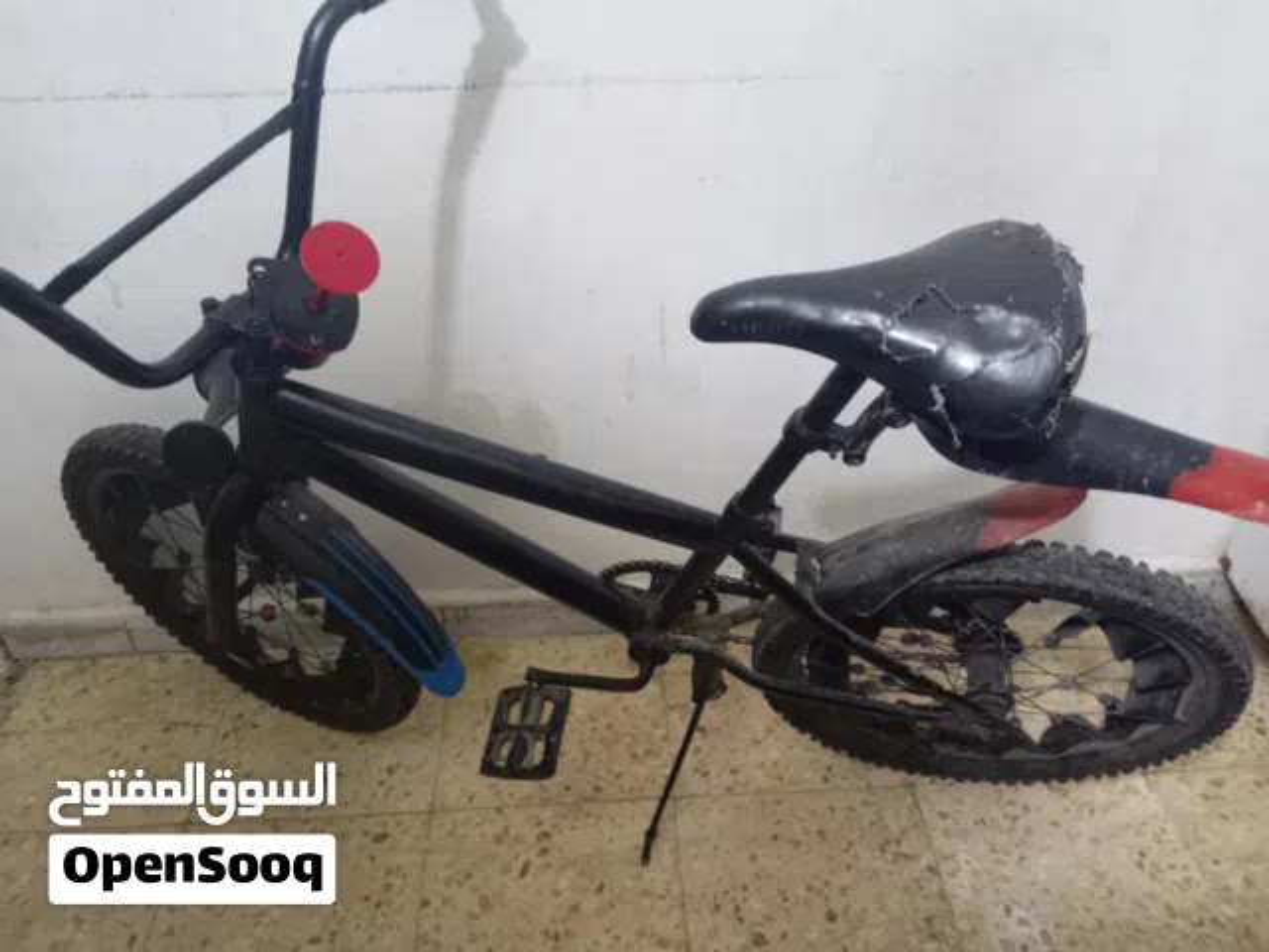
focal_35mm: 27
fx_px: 990
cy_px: 476
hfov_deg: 65.3
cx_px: 634
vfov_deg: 51.4
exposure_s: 1/16.7
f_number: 1.8
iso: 1699
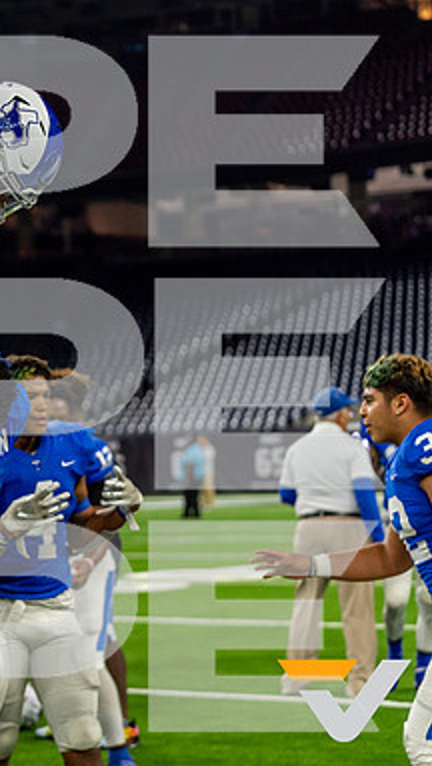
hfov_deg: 10.7
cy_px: 385
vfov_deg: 19.3
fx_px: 2256
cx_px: -124
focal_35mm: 111
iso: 1250
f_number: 2.8
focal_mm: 70
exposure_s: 1/1250
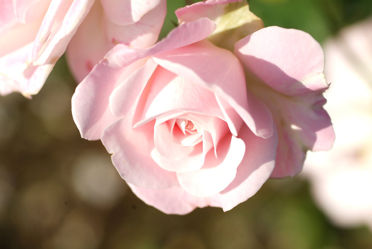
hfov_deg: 27.0
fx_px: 776
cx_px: 186
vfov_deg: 18.2
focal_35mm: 75
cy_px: 124
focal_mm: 50
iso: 160
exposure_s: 1/750
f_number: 4
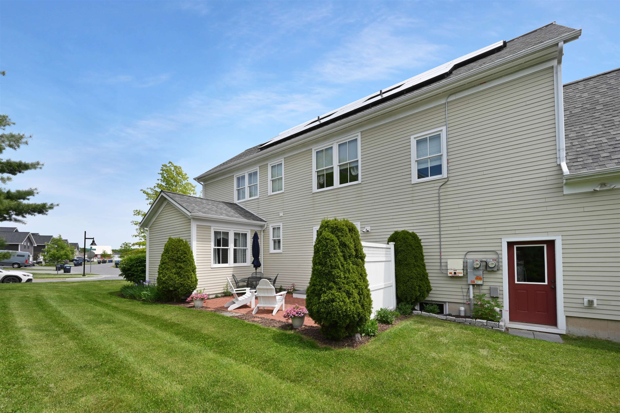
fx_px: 241
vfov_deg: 81.2
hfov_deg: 104.3
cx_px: 310
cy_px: 206
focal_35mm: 14
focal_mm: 14
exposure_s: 1/400
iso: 400
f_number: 14
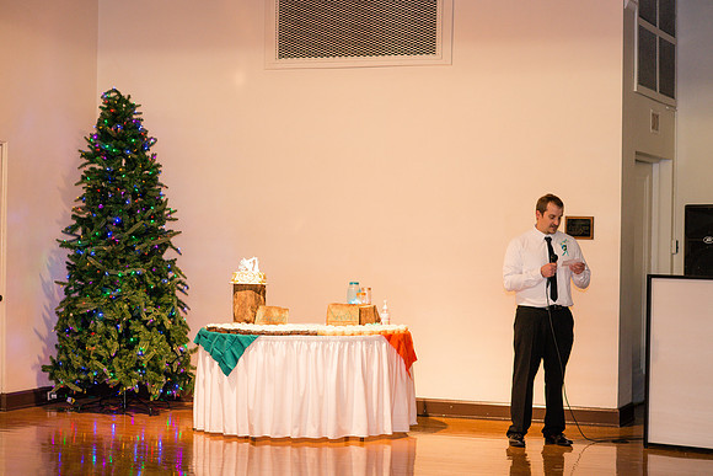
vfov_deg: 16.1
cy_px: 238
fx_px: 1684
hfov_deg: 23.9
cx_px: 356
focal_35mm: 85
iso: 640
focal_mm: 85
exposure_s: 1/100
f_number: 3.2
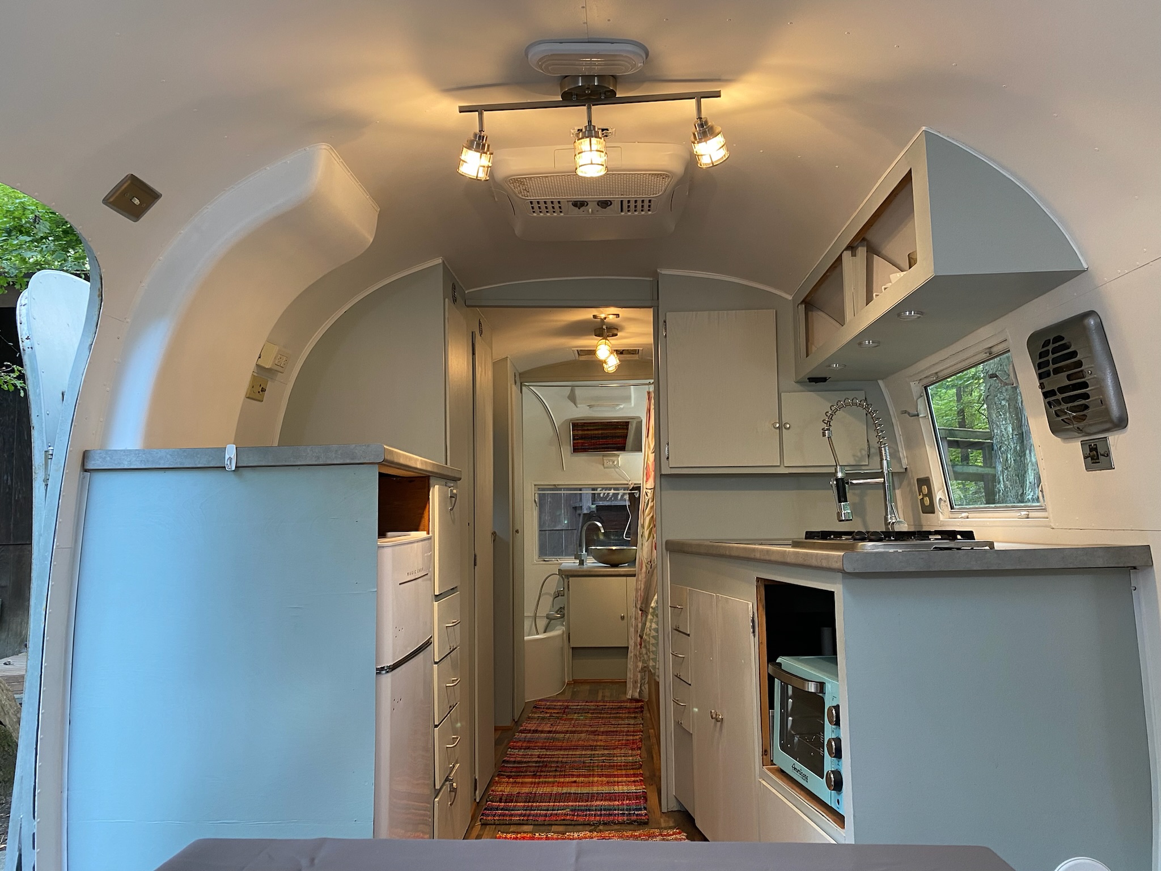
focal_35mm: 26
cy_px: 436
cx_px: 580
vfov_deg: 53.1
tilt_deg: +6.1
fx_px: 872
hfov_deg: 67.3
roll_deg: +1.1
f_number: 1.8
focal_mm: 4.25
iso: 80
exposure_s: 1/60
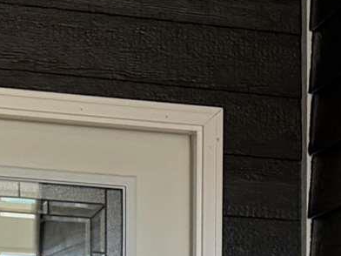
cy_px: 502
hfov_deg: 10.1
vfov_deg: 7.6
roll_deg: -2.1
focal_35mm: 188
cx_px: 554
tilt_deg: -2.2
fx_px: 1852
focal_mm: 6.76
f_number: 1.78
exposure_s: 1/532
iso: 100
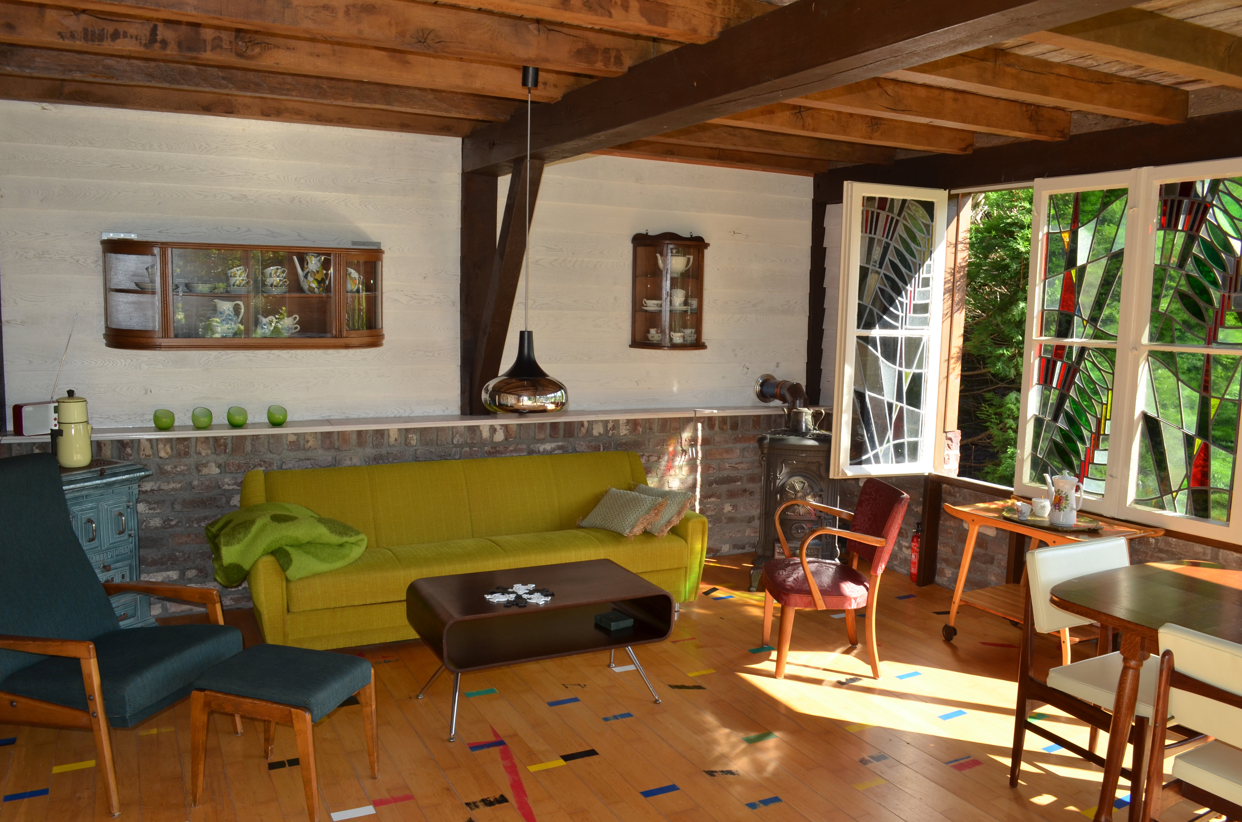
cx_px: 621
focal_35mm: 27
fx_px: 930
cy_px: 411
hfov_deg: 67.5
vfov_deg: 47.7
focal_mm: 18
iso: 200
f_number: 9
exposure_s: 1/60
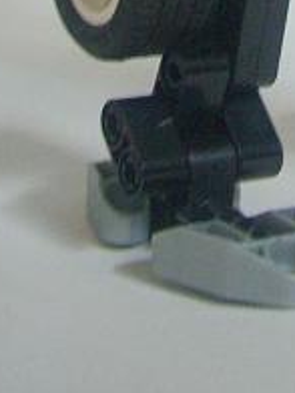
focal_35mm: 145
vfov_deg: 12.2
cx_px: 355
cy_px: -371
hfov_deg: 10.1
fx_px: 1648
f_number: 2.8
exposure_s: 1/15
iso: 200
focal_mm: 6.2
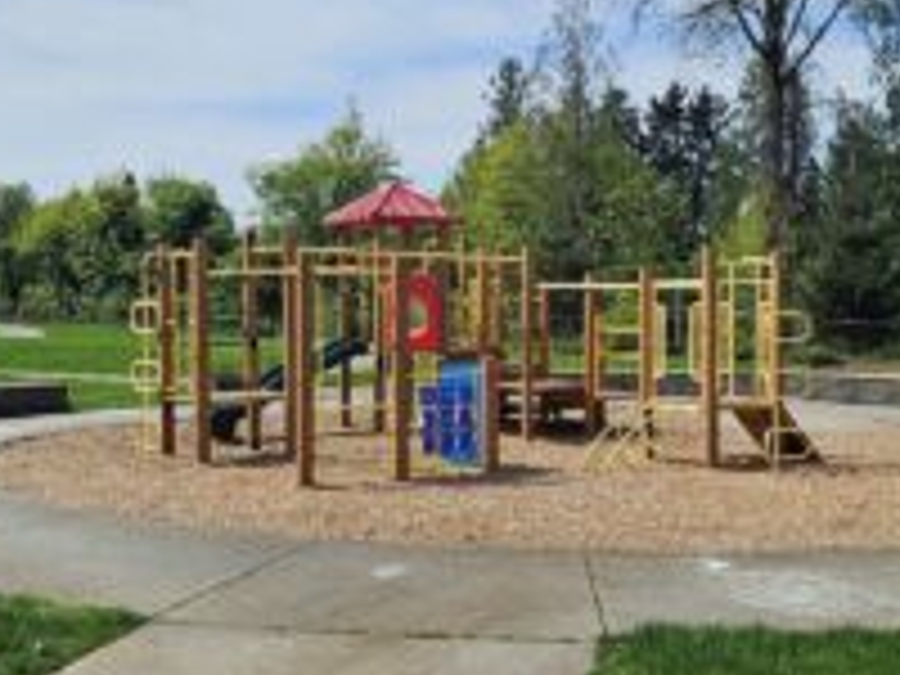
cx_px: 477
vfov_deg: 31.5
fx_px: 1196
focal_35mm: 46
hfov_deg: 41.2
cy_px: 315
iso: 25
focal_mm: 5.4
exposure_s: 1/3282
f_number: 1.8
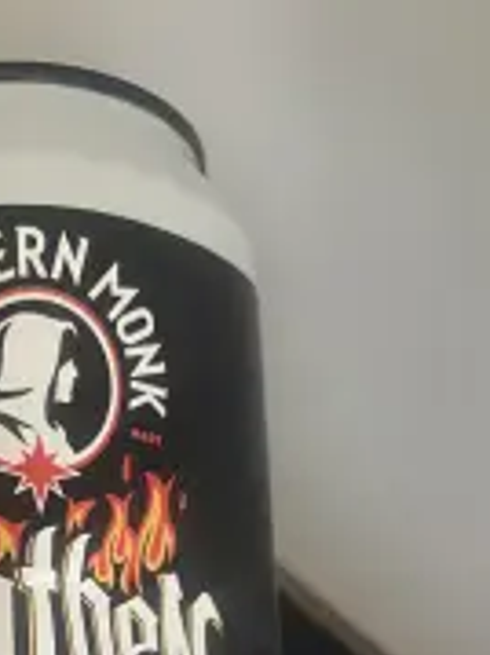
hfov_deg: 25.1
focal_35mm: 56
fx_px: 1058
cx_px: 29
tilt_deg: -73.8
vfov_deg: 30.6
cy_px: 728
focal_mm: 4.25
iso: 640
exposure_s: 1/35
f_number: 1.8
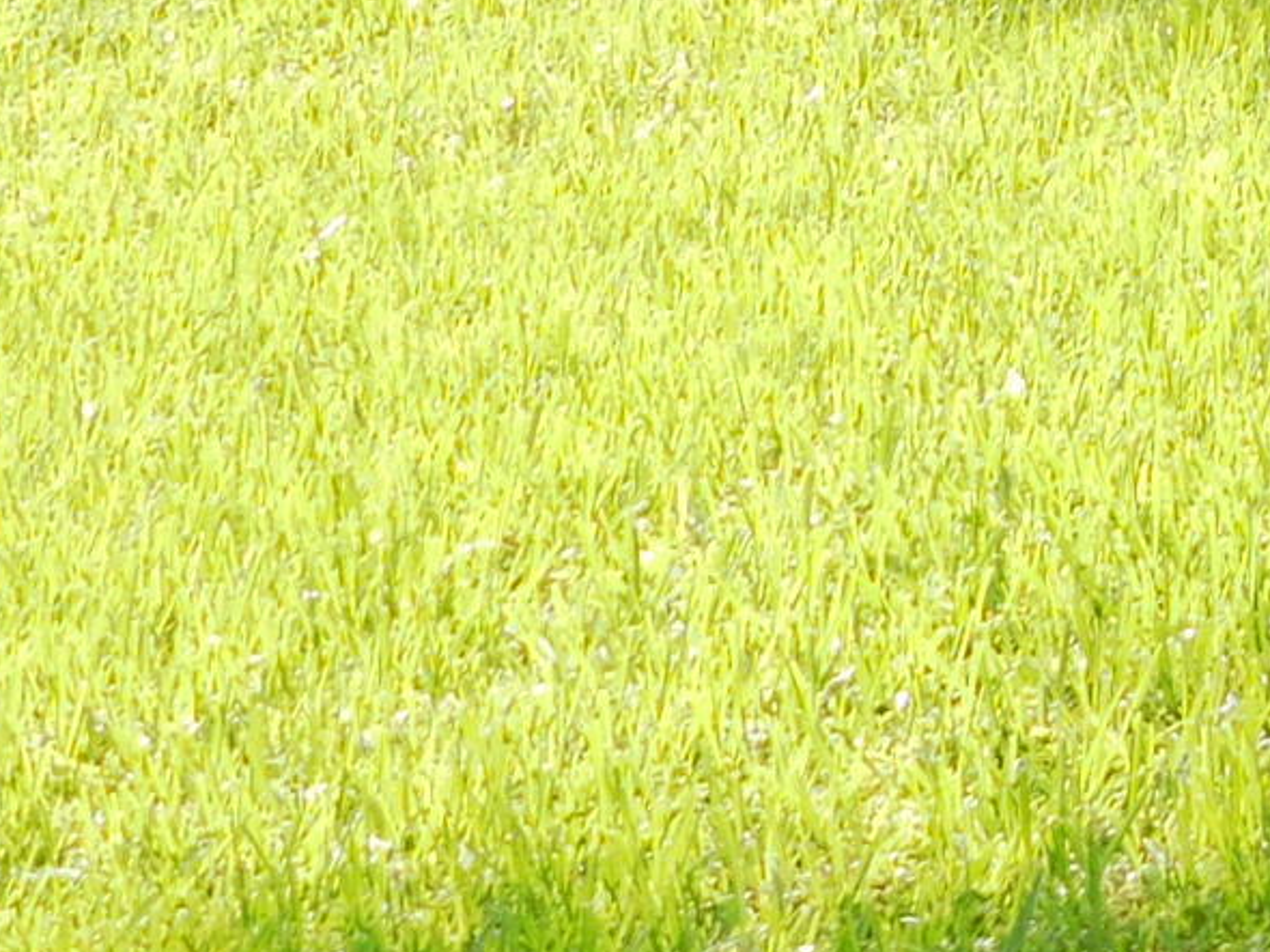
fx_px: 8398
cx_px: 2680
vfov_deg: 6.2
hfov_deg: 8.2
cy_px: -1213
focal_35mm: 229
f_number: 4
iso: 125
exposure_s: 1/160
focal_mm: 8
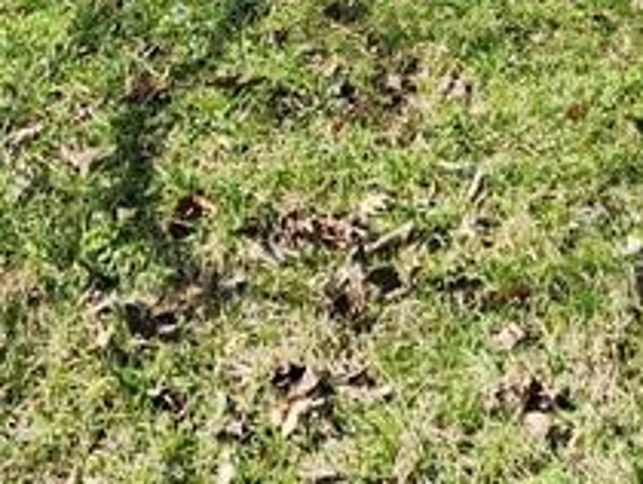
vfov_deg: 11.1
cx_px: 236
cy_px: -680
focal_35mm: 112
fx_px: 2083
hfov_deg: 17.5
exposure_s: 1/619
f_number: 1.8
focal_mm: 5.4
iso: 20
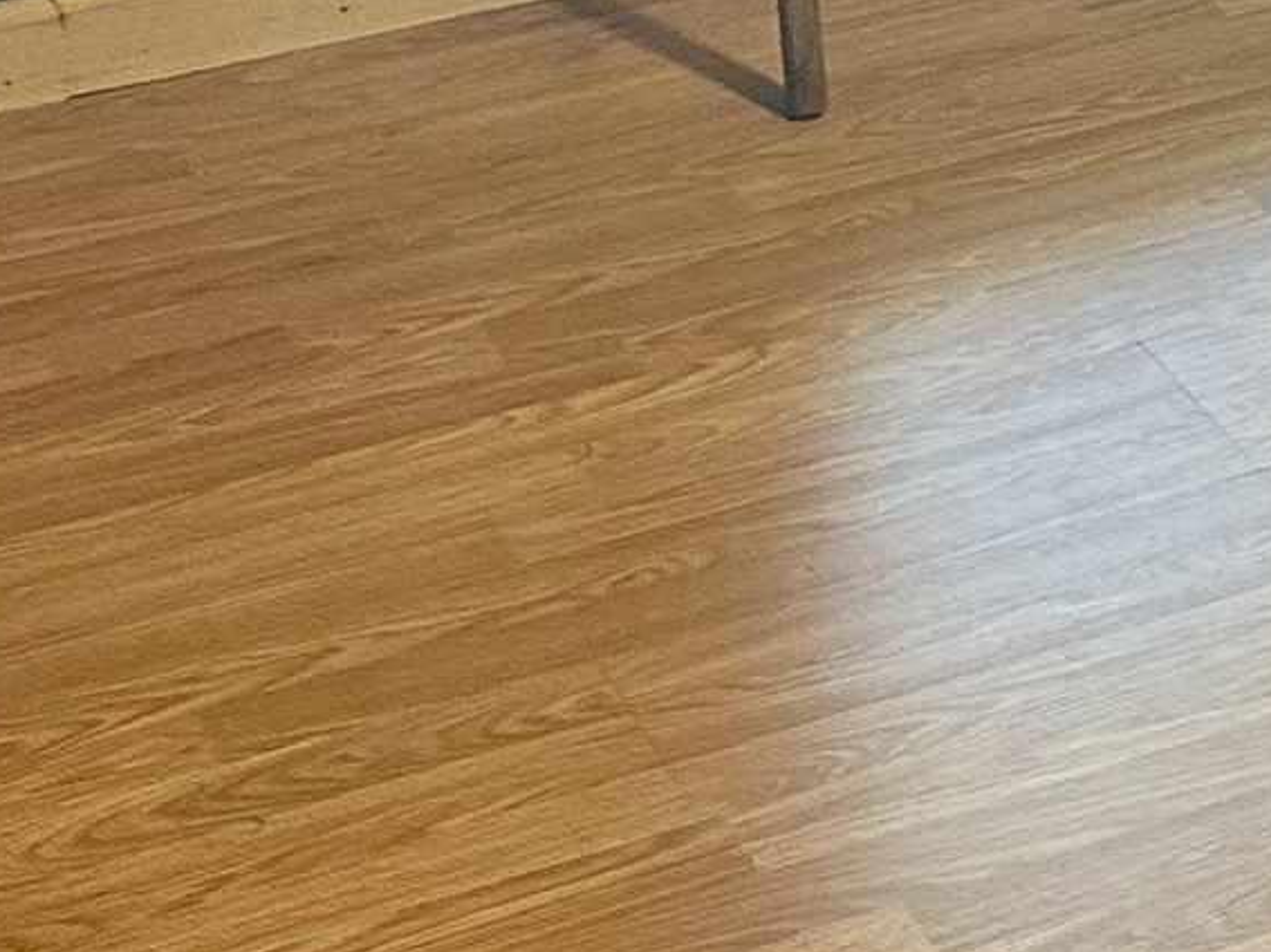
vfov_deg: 10.4
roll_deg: -0.2
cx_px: 2159
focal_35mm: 130
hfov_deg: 13.8
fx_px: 4772
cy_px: -990
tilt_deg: -12.2
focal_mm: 6.86
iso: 320
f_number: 1.78
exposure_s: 1/60
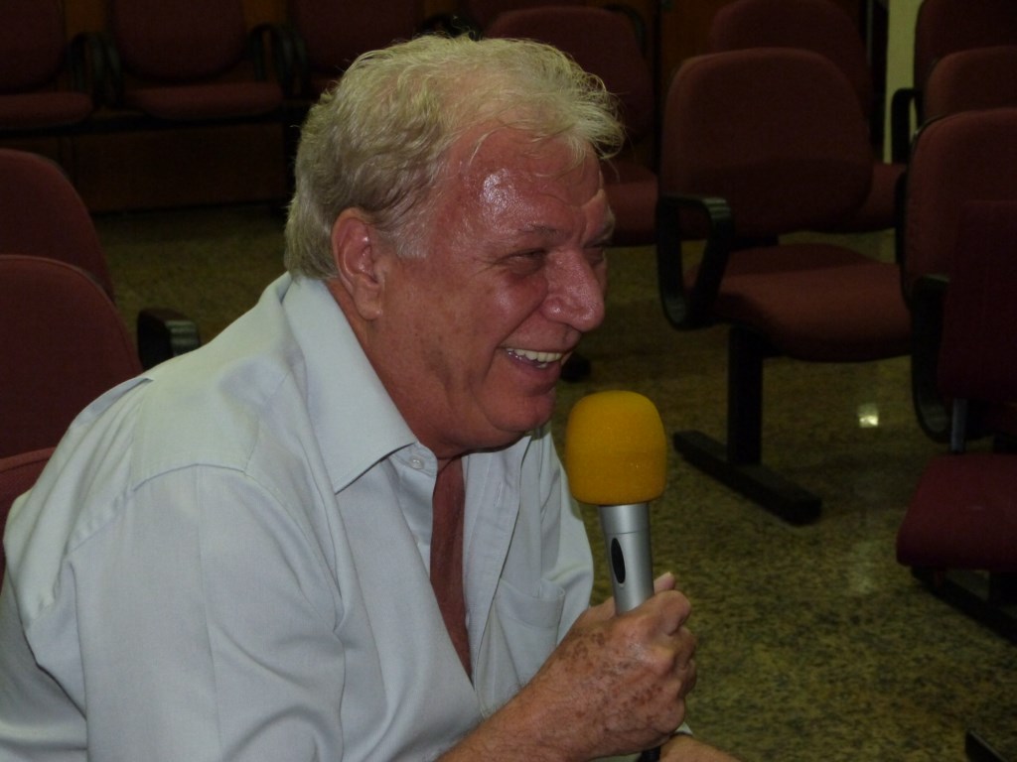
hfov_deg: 25.3
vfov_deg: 19.1
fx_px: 2262
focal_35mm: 77
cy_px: 381
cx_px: 508
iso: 400
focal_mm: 13.8
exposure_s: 1/60
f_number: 3.3
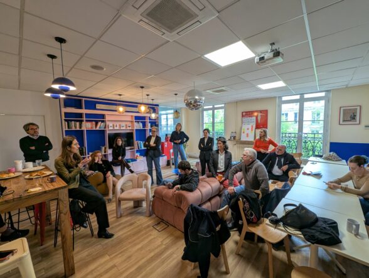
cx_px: 184
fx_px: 139
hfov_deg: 106.1
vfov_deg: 90.1
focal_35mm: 13
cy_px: 139
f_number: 2.2
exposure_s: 1/50
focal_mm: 1.95
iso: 103
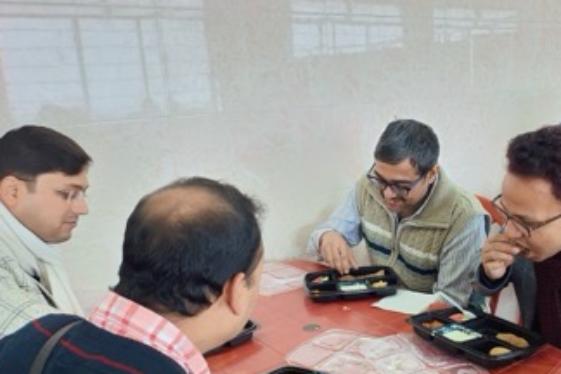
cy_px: 249
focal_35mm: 37
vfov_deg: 35.6
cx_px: 351
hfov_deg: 51.3
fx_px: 577
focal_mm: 5.89
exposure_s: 1/100
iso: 212
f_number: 1.4
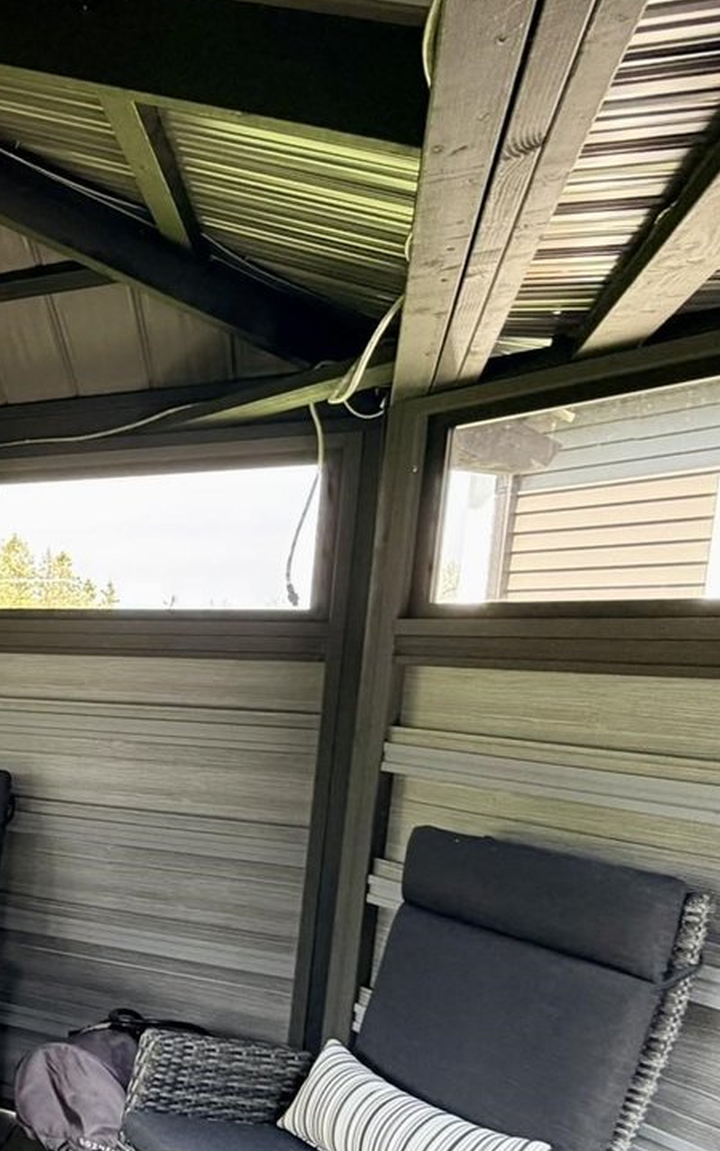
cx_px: -350
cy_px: 743
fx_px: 1036
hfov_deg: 27.2
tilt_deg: -5.9
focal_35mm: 33
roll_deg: -0.9
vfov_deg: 57.2
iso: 125
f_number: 2.2
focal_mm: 2.22
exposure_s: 1/121
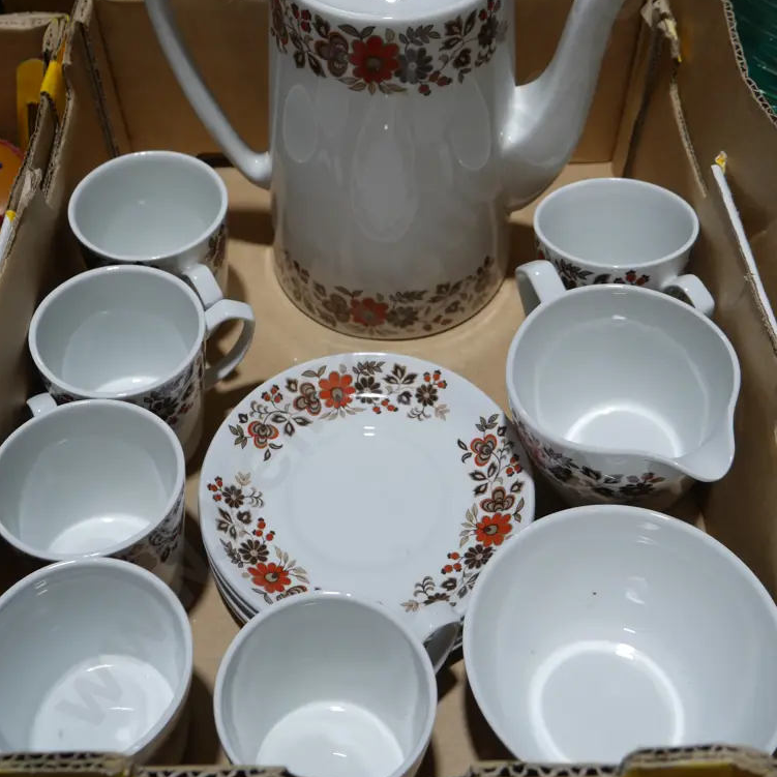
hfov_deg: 40.9
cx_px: 388
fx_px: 1041
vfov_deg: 40.7
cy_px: 300
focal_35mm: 41
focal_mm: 17
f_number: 4.5
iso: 200
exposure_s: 1/125
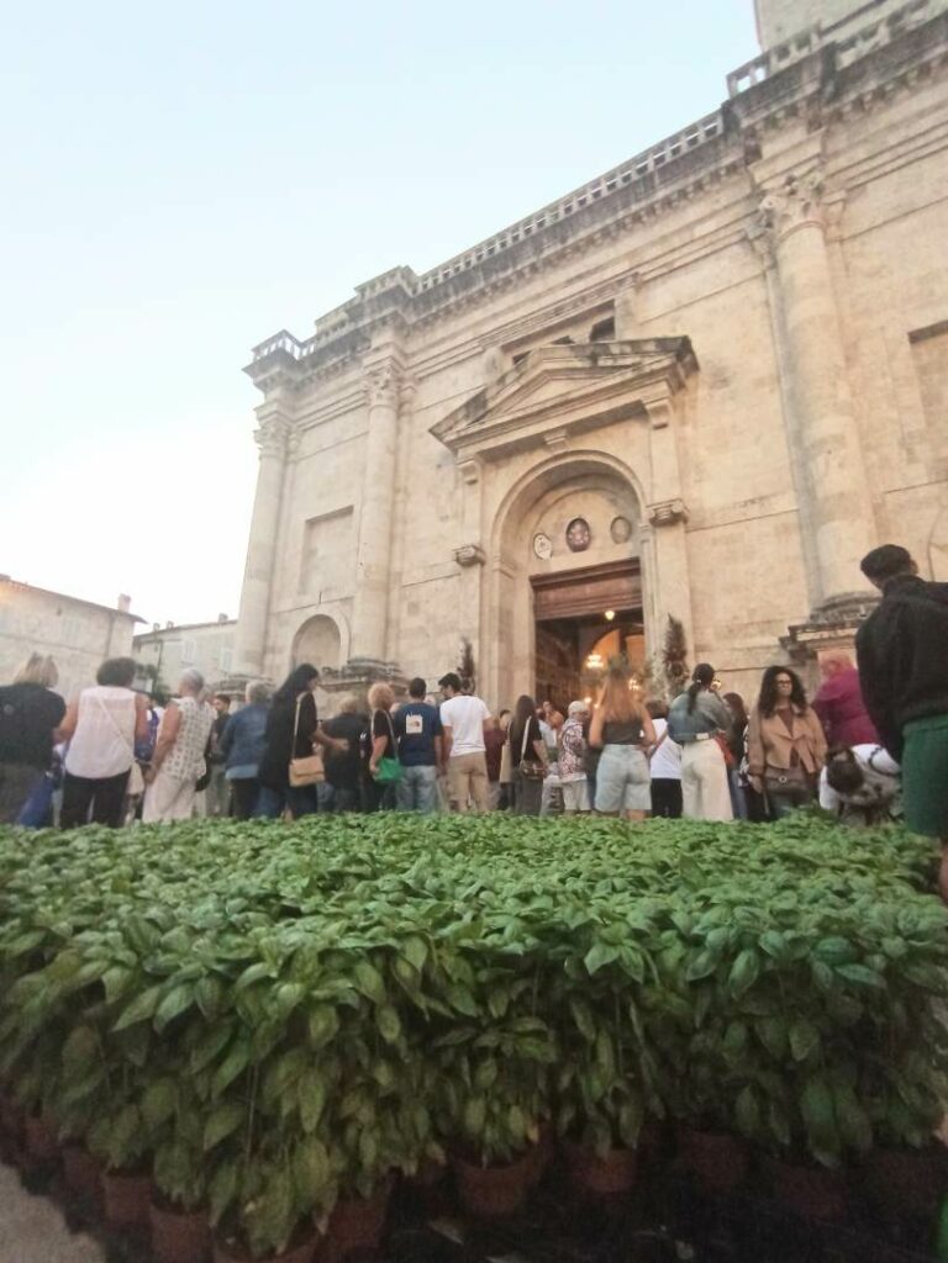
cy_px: 632
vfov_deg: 94.5
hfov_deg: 78.1
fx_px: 584
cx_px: 474
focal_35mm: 16
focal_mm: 1.65
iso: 187
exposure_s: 1/33.3
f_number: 2.2
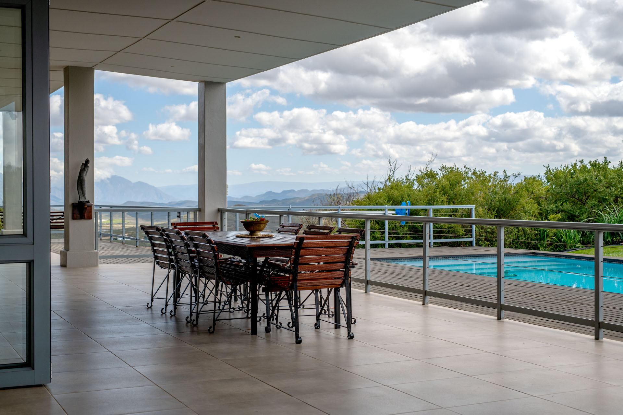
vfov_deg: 27.0
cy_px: 208
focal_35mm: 50
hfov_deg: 39.6
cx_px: 312
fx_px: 865
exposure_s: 1/1250
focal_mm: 50
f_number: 5.6
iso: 125
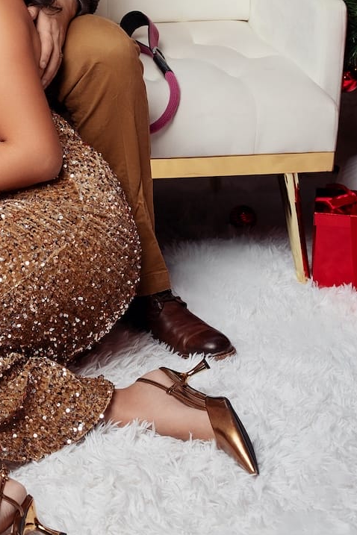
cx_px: -138
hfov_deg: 12.2
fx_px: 1606
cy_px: -19
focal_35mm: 108
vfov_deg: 18.4
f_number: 5
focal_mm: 38.7
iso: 320
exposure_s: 1/125
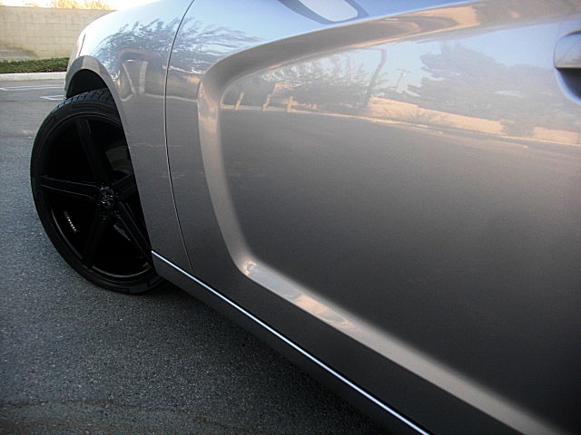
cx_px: 290
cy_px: 218
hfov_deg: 51.4
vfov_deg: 39.7
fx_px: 604
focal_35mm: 36
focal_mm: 6.3
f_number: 2.8
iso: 50
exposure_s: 1/80
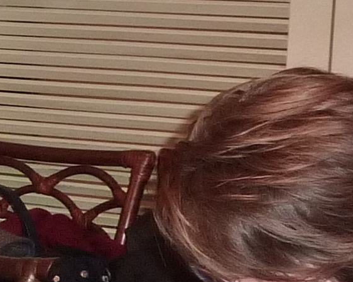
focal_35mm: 153
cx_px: -266
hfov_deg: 11.7
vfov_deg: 10.0
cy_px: 271
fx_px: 1598
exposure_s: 1/30
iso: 250
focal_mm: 4.1
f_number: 3.3
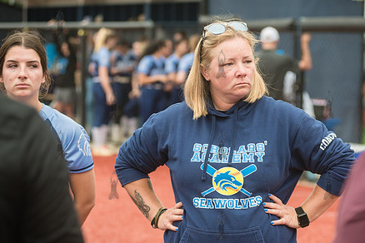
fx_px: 1156
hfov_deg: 17.9
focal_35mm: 114
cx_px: 221
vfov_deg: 12.0
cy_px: 144
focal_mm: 86
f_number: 3.5
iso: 800
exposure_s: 1/640
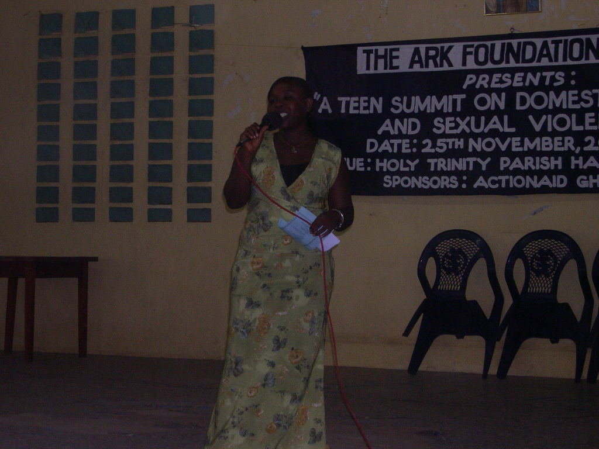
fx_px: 1419
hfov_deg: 23.8
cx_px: 300
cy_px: 224
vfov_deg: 18.0
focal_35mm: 82
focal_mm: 17.4
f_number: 4.1
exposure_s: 1/60
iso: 400
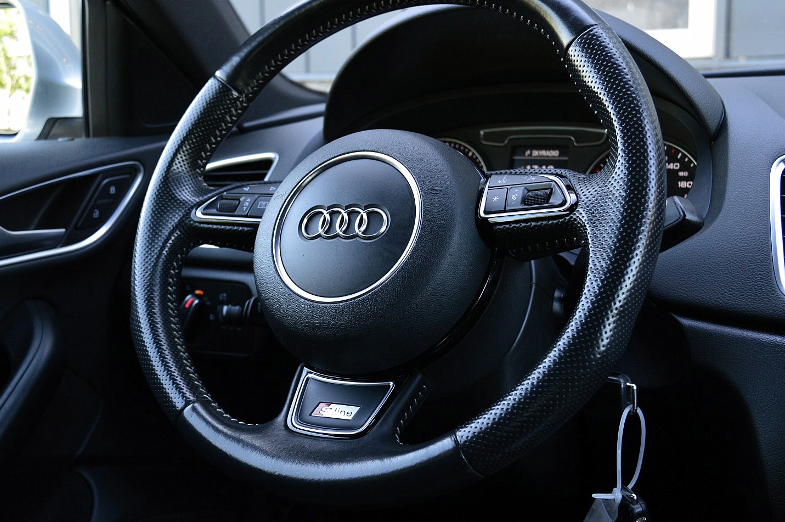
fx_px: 927
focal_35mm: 43
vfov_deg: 31.4
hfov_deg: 45.8
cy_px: 228
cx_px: 341
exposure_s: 1/60
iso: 800
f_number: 5.6
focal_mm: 25
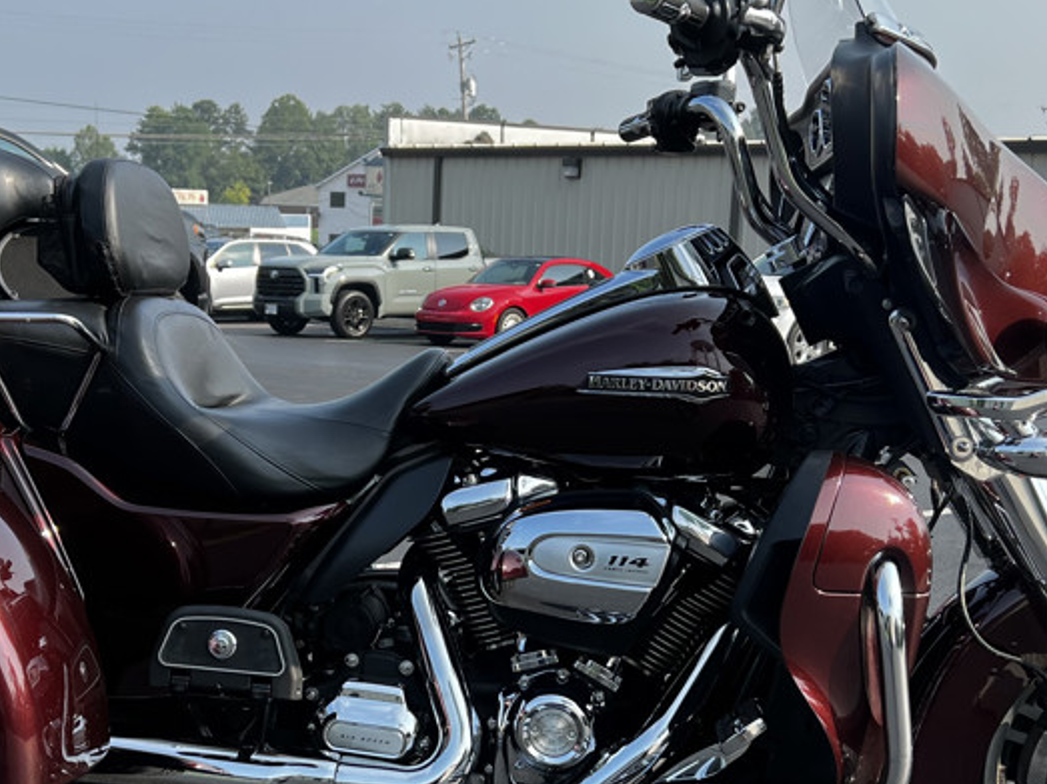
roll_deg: -1.5
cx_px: 393
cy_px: 554
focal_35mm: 53
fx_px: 1603
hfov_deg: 36.0
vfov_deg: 27.3
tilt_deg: -13.2
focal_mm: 5.7
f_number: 1.5
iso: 50
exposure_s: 1/1449
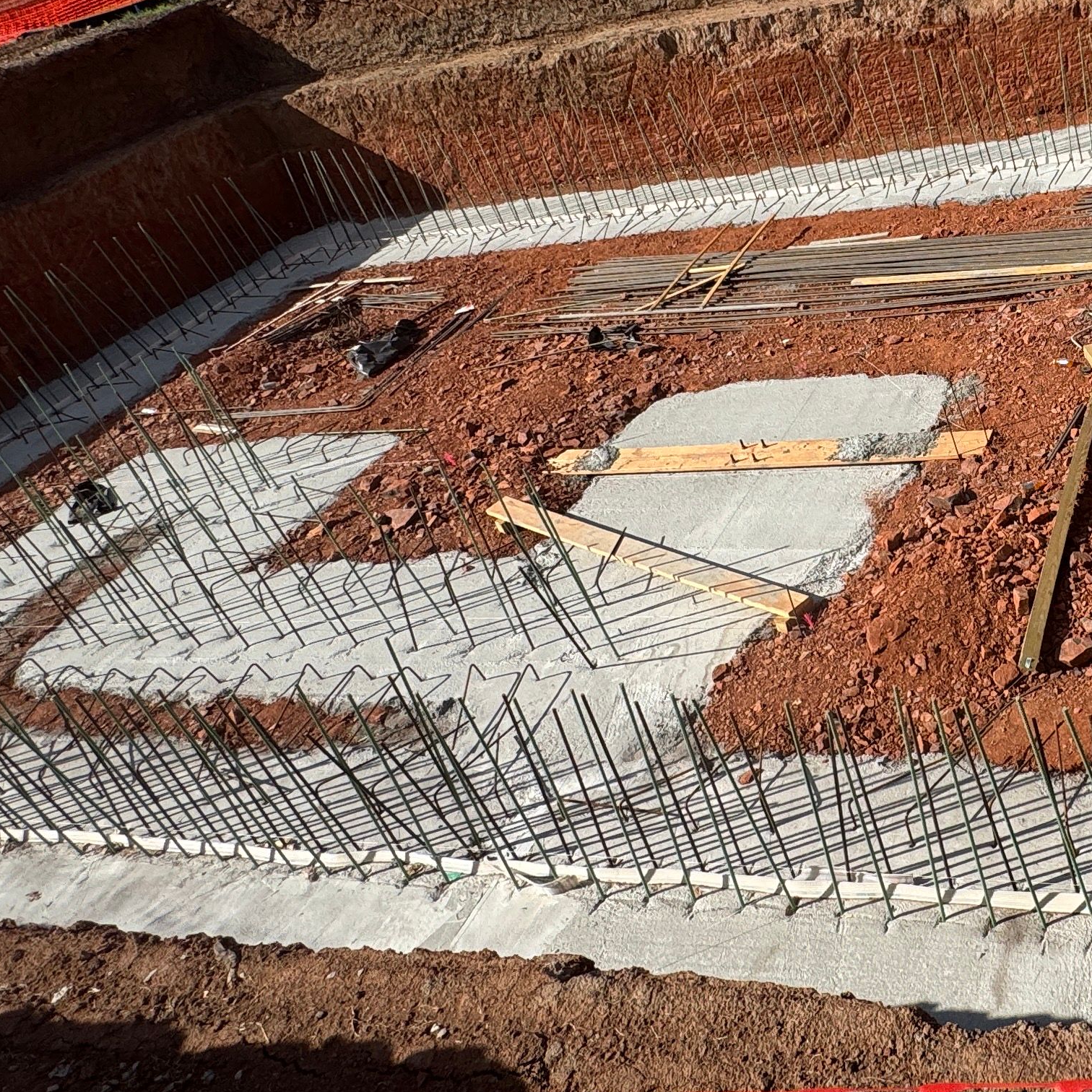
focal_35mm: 33
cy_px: 350
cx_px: 1003
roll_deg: +13.4
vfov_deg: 48.8
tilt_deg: -25.9
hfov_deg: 44.7
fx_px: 1178
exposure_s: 1/2674
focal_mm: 2.22
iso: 50
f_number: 2.2
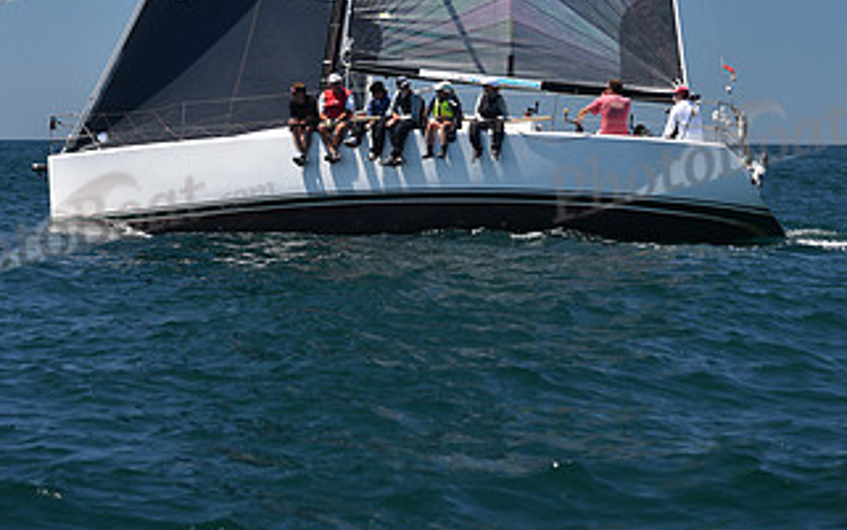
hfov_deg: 16.2
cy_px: -214
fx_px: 2979
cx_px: 413
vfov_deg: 9.9
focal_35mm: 129
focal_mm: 70
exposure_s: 1/800
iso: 250
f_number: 5
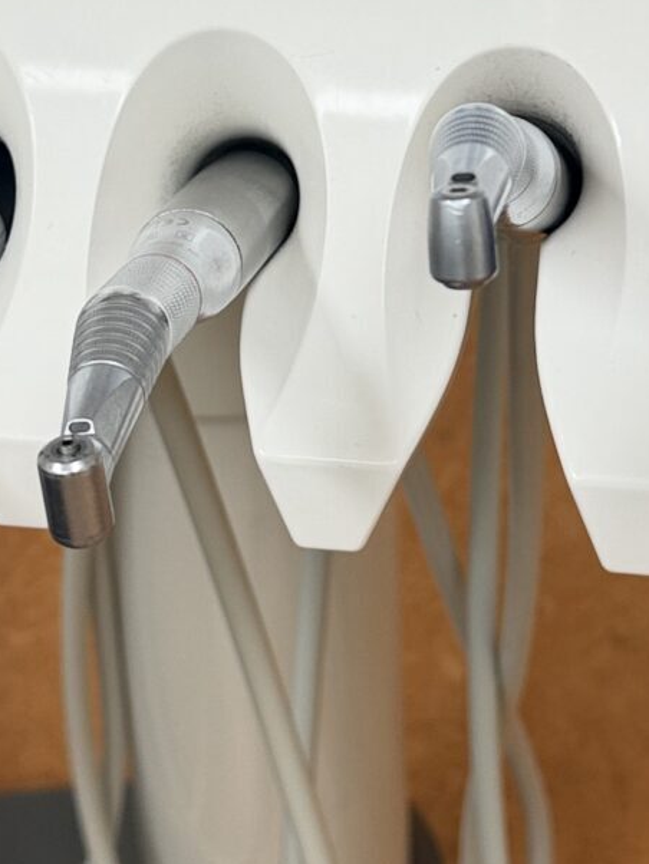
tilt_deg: -40.9
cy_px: 169
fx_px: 2548
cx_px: 403
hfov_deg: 14.5
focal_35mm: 102
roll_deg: +2.9
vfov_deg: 19.1
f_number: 1.78
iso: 80
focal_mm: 6.76
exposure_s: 1/100
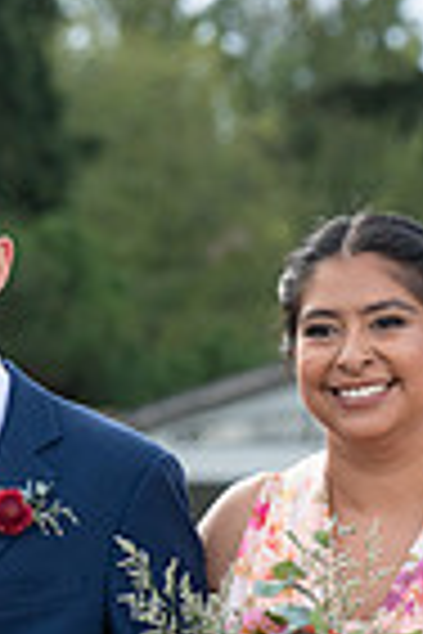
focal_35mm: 463
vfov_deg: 4.4
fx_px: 8160
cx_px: -121
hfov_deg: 3.0
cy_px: 796
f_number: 4.5
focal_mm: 97
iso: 400
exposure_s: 1/800
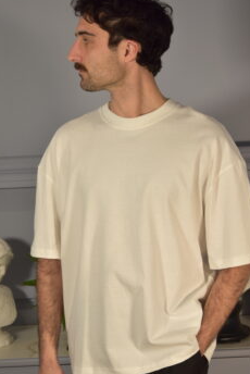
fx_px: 1019
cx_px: 124
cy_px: 211
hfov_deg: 14.0
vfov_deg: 20.8
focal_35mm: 98
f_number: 5
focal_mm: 50
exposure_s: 1/40
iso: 400
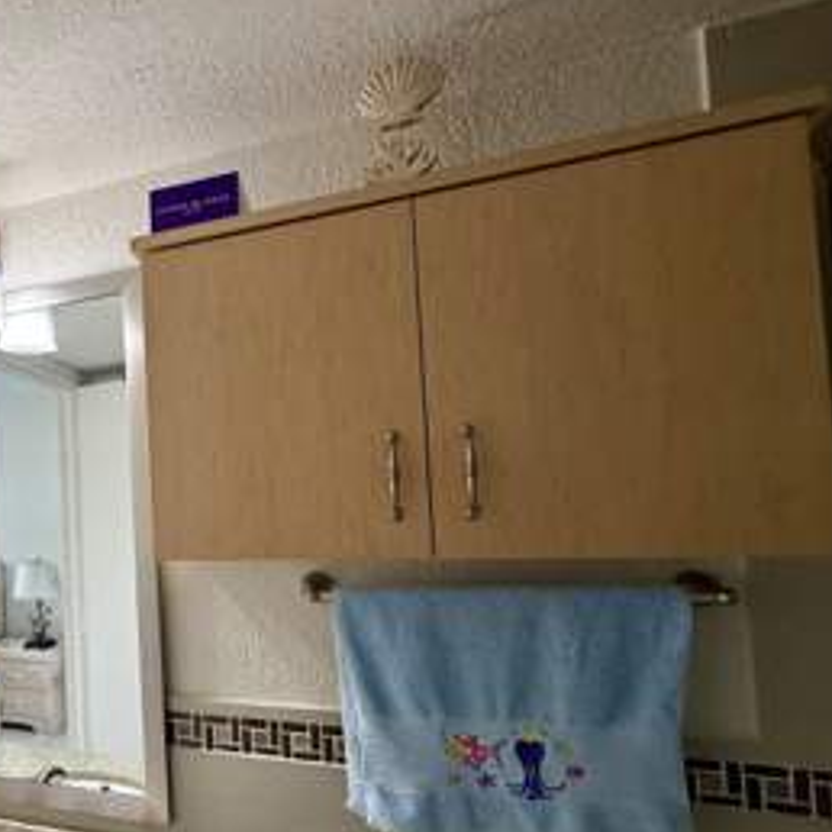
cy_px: 489
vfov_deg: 66.8
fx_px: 625
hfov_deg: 59.1
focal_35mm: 23
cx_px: 110
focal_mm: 2.22
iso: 125
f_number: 2.2
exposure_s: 1/120
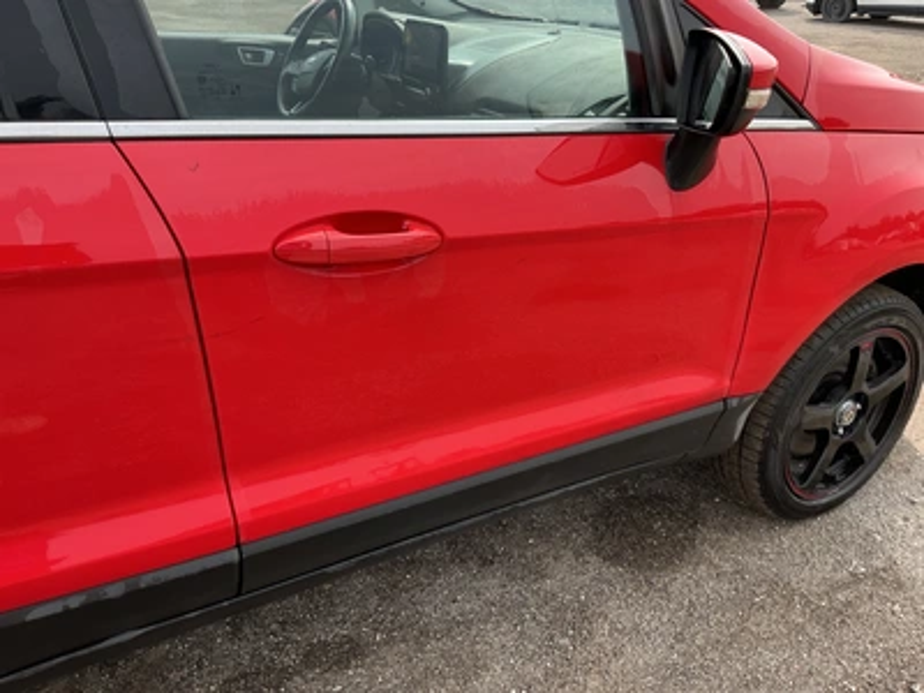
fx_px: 747
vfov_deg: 49.7
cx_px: 462
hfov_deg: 63.4
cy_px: 346
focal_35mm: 28
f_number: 1.8
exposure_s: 1/286
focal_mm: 3
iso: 25
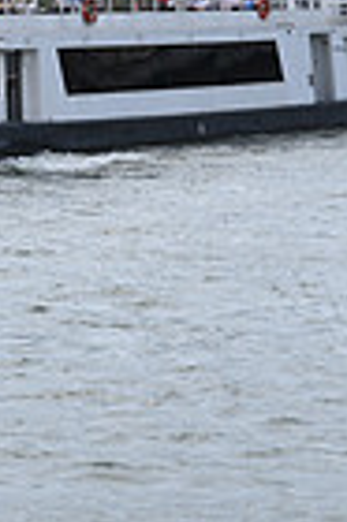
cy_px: -265
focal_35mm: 228
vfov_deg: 8.8
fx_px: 3304
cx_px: -297
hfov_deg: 5.9
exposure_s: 1/125
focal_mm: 55
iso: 64
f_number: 8
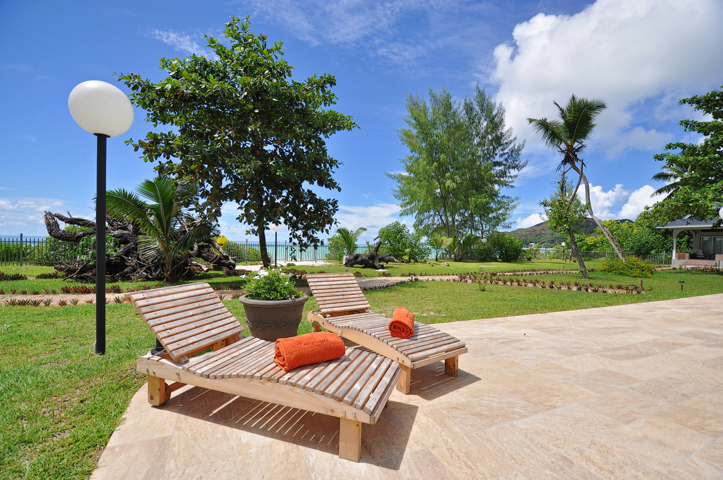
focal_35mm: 15
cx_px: 362
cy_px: 240
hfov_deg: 100.5
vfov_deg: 77.2
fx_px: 301
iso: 280
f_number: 4
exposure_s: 1/4000
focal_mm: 10
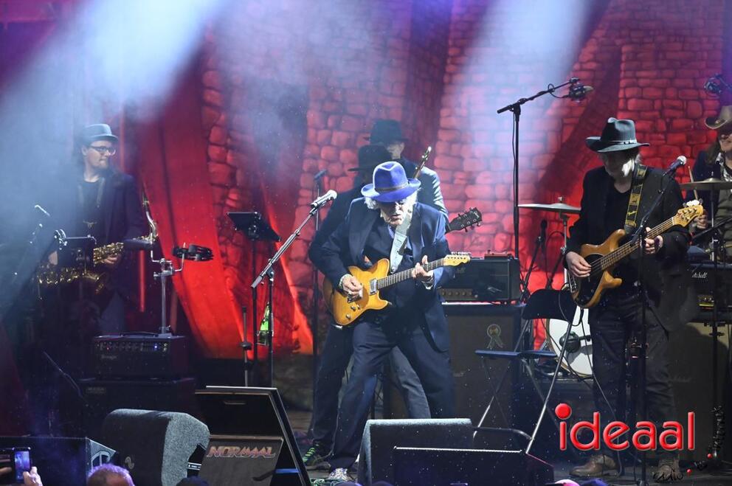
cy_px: 243
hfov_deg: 5.2
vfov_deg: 3.4
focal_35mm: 400
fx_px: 8124
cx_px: 366
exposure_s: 1/640
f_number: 5.6
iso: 8000
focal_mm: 400
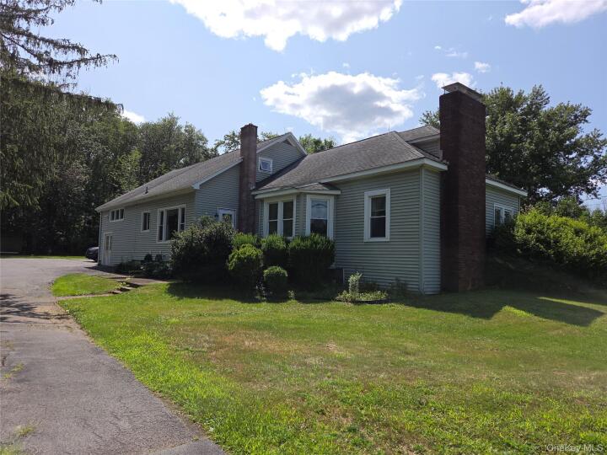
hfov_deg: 73.9
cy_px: 228
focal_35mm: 23
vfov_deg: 58.9
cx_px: 304
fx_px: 403
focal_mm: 5.4
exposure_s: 1/1576
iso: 25
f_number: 1.8
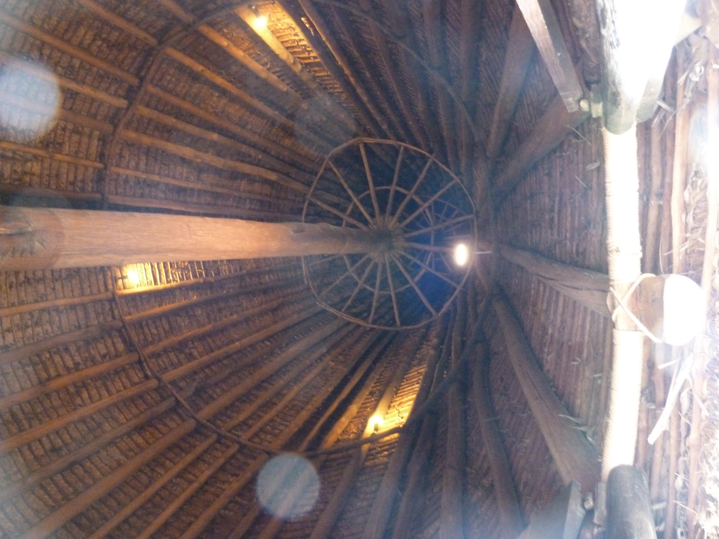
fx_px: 519
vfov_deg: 54.9
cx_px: 360
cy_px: 270
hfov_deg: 69.4
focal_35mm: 25
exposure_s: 1/4
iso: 800
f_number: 3.3
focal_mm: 4.1
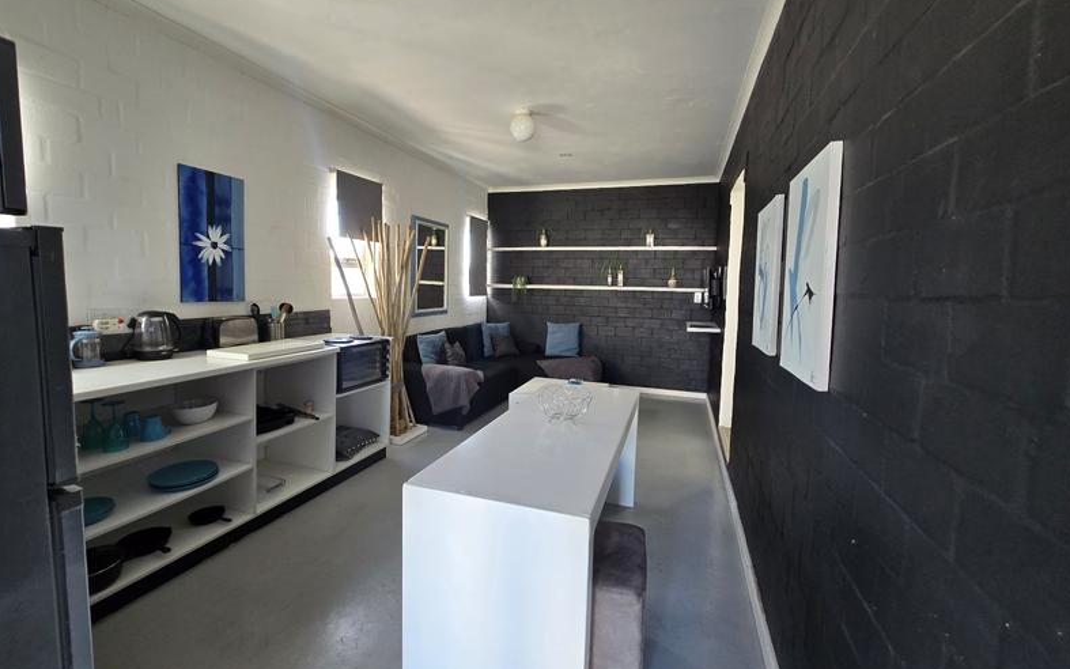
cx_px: 532
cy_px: 333
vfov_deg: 78.6
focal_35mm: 14
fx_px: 408
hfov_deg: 105.3
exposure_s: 1/60
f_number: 2.2
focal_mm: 2.2
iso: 160
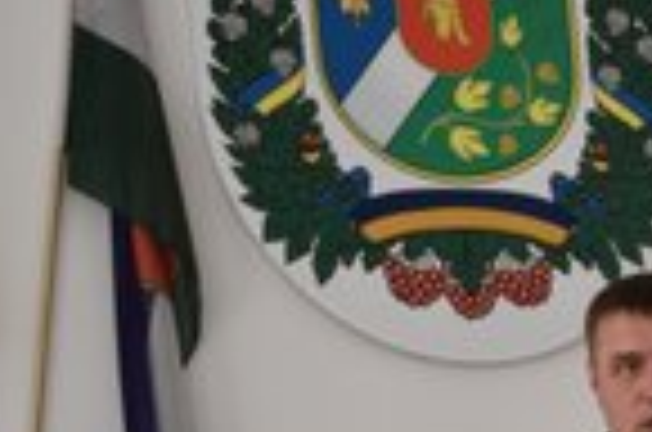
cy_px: 518
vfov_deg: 7.8
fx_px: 3144
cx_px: 787
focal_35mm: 174
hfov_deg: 11.6
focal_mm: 42
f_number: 5.6
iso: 400
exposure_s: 1/125
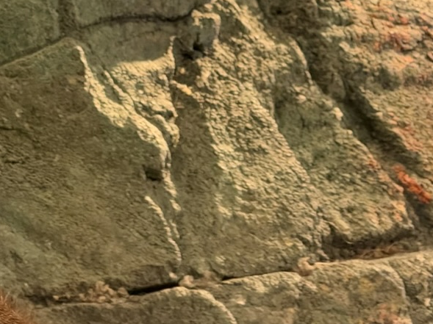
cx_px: -248
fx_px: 4350
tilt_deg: +9.5
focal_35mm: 348
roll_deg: -1.1
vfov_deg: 4.3
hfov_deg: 5.6
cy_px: -37
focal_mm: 16.89
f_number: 2.8
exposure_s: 1/60
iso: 400
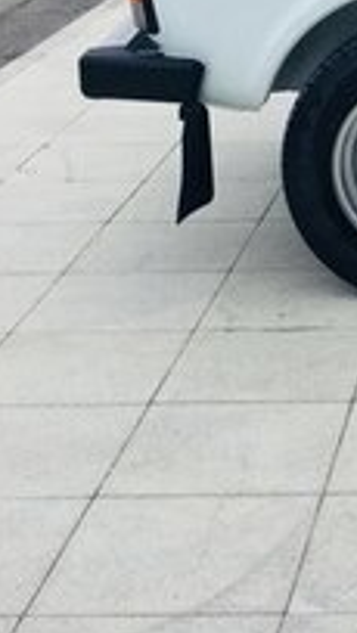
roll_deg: -1.2
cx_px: 692
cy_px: -123
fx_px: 1714
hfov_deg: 10.9
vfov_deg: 19.7
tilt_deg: -6.4
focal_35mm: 102
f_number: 2.2
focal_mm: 4.15
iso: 32
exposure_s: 1/1364
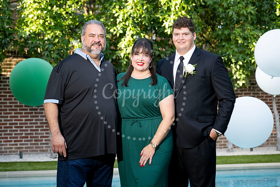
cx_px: 140
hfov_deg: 24.5
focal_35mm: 83
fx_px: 646
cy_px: 94
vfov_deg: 16.5
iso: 400
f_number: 4.5
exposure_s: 1/200
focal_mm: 83
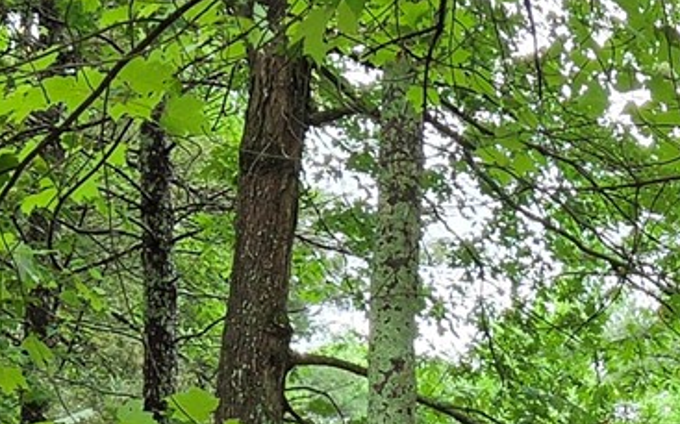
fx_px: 2519
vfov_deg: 8.7
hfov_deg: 14.9
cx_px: 812
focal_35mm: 136
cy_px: 1020
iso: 40
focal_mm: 5.4
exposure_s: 1/180
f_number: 1.8
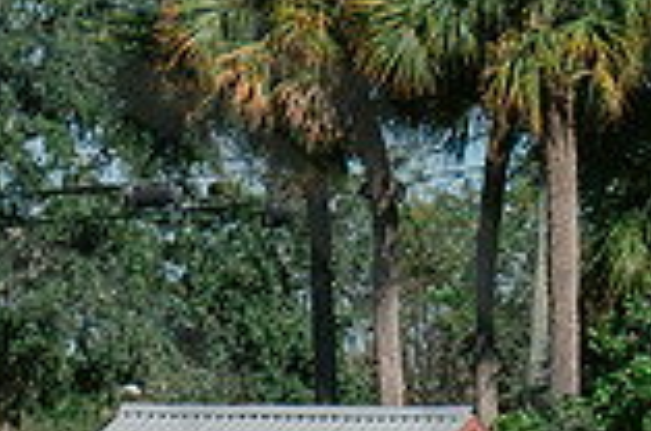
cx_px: -946
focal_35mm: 595
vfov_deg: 2.3
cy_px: 670
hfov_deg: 3.4
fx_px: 10738
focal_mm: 70
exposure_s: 1/1600
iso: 250
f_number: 5.6
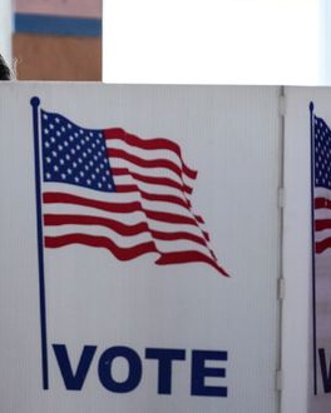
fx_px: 3894
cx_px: 129
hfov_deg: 4.9
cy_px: 206
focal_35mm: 318
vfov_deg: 6.1
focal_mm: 224
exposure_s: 1/500
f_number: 5.6
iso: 12800
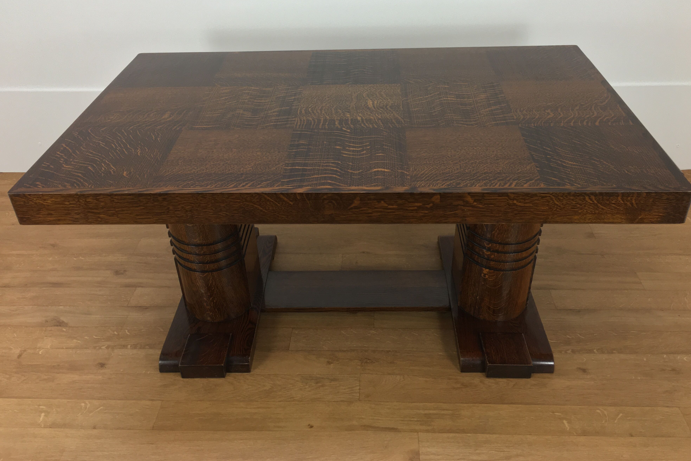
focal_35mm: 31
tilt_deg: -32.3
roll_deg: +1.2
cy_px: 205
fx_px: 595
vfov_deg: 42.3
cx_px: 355
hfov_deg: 60.3
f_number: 2.2
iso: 50
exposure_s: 1/33
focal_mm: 4.15
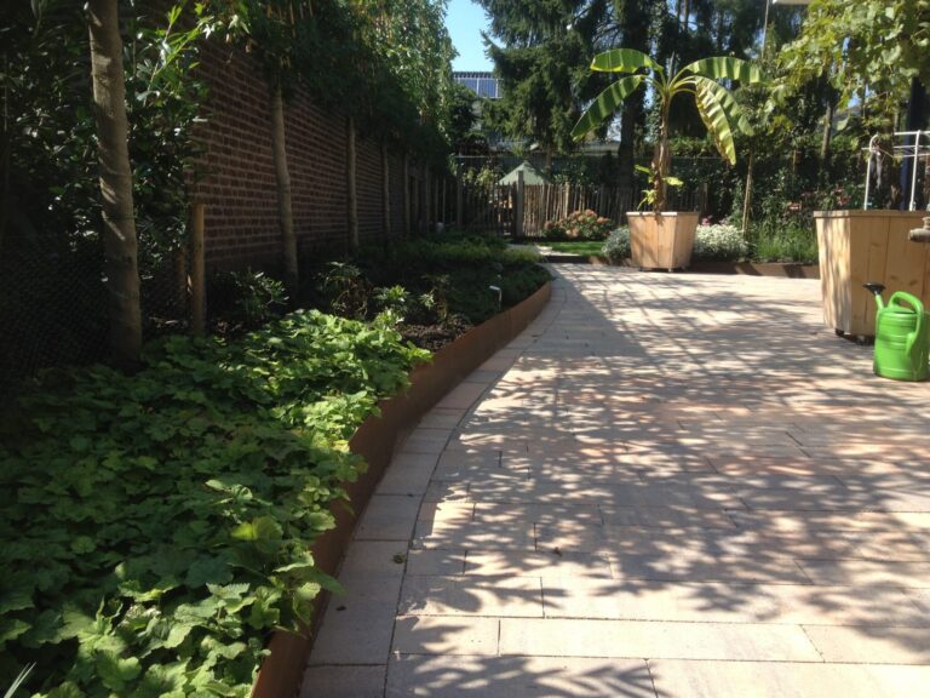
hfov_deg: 52.6
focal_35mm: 35
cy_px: 349
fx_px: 940
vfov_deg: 40.7
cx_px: 465
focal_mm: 4.28
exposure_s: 1/726
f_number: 2.4
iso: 50
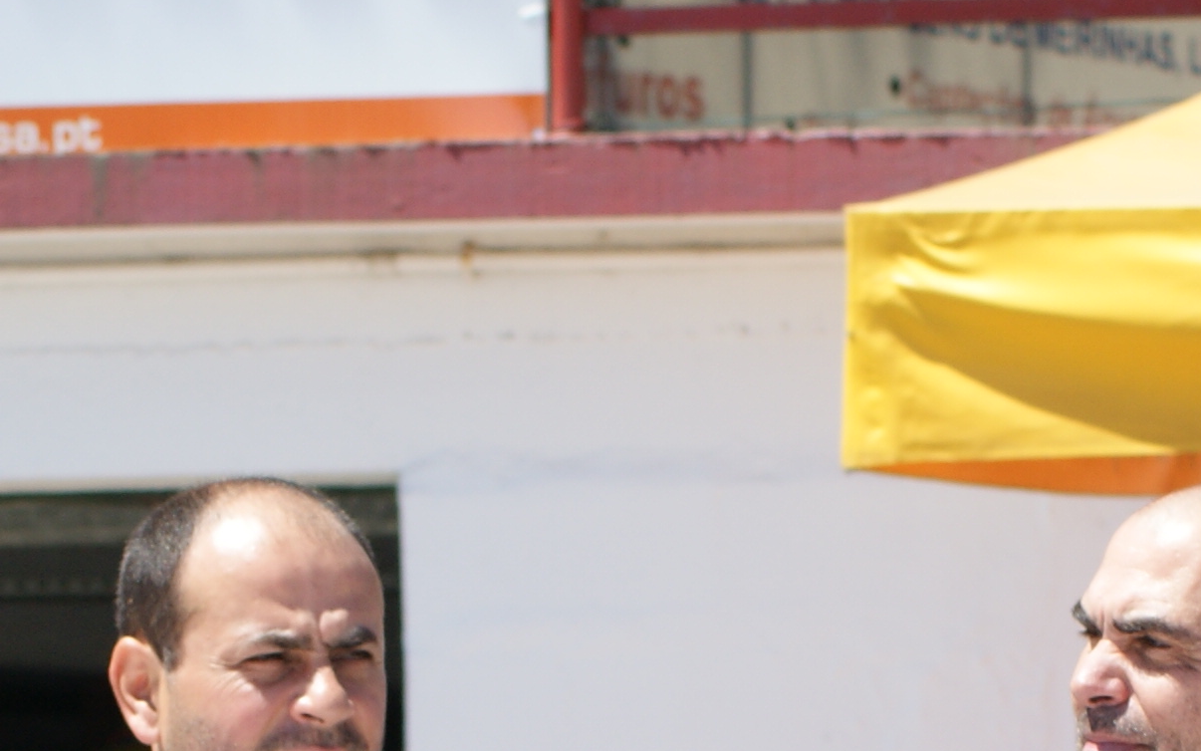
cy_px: 1328
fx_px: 10473
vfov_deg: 4.1
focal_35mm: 320
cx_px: 821
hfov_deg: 6.6
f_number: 6.3
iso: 100
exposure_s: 1/250
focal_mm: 55
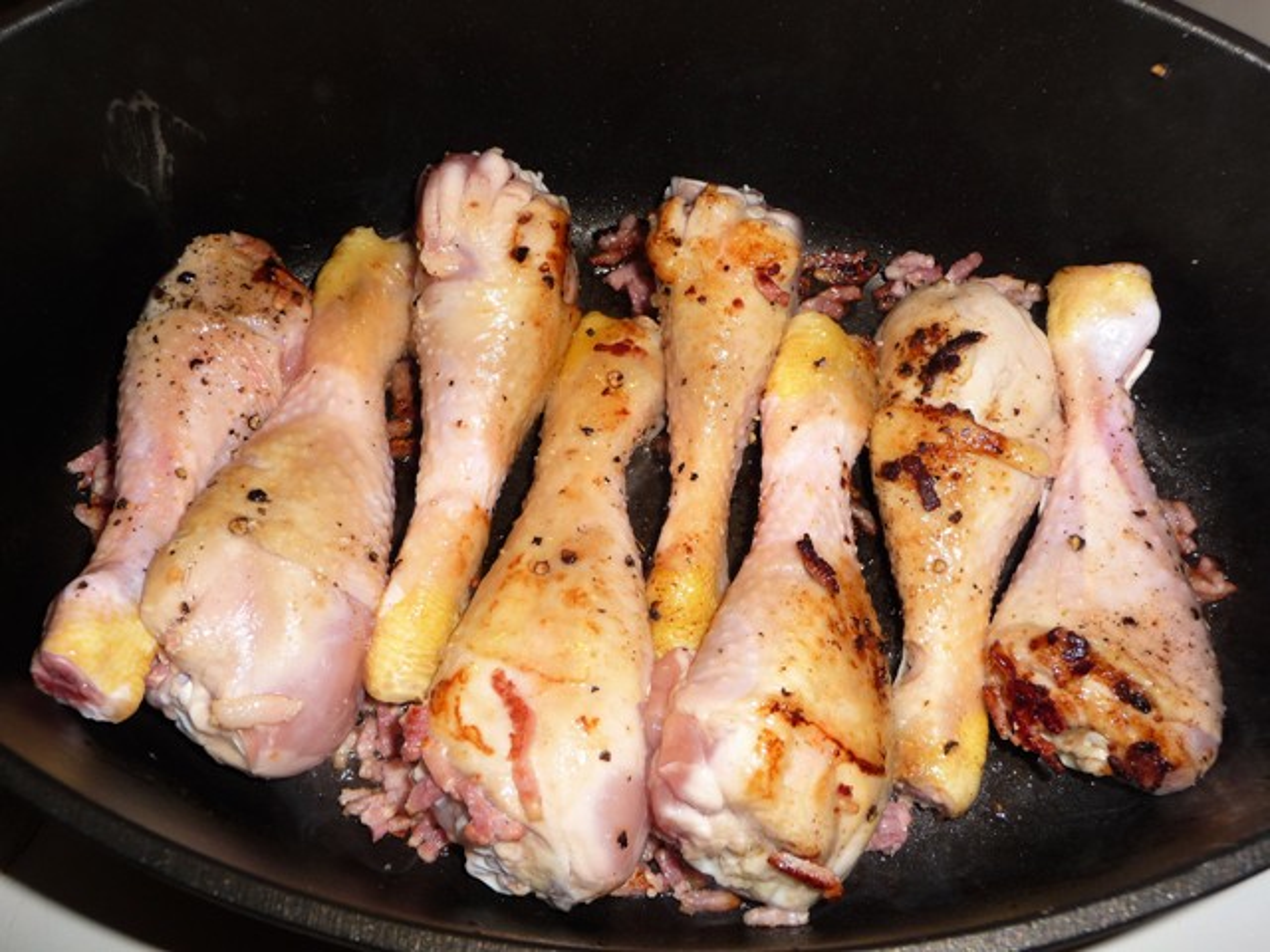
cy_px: 476
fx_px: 1247
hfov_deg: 54.0
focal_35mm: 34
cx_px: 635
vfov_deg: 41.8
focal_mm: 5.6
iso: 100
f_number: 3.6
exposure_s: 1/30
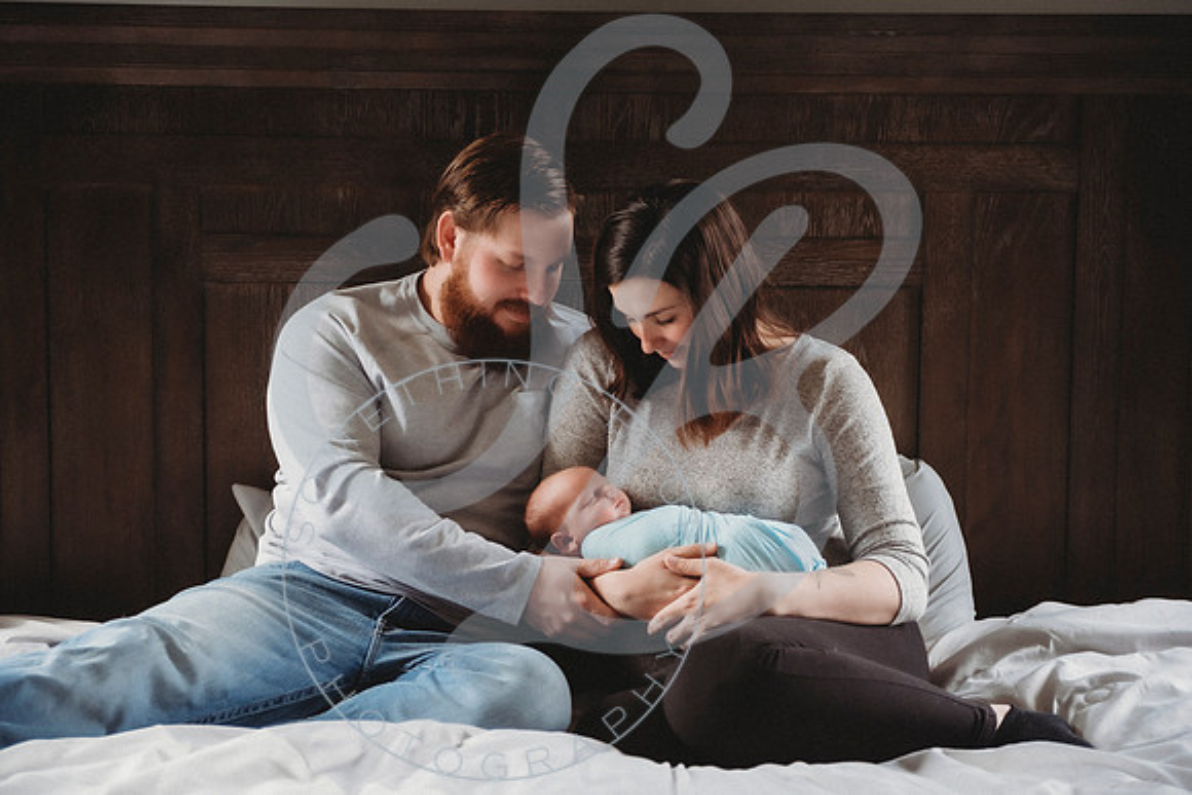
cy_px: 398
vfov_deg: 19.3
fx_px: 2341
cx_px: 596
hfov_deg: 28.6
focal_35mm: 71
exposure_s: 1/125
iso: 400
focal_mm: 70
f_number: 2.8
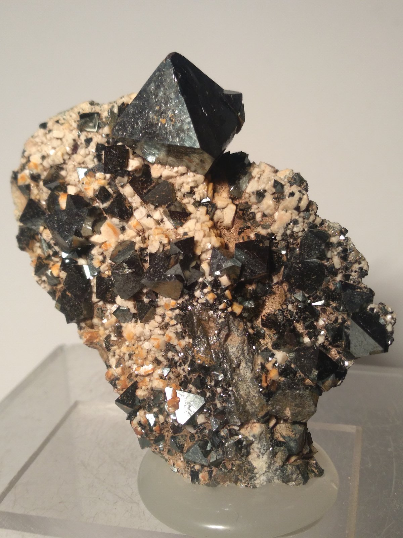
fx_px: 404
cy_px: 269
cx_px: 202
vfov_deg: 67.3
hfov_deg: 53.1
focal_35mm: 26
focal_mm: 3.54
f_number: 2
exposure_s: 1/108
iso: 100
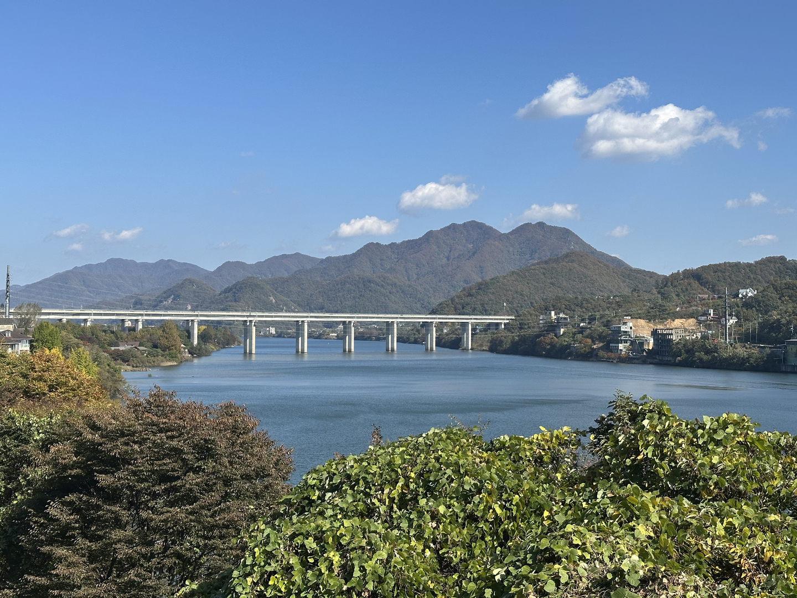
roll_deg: -1.5
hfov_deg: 39.7
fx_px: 1105
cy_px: 299
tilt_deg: -0.8
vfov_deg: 30.3
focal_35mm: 48
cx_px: 398
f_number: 1.78
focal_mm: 6.86
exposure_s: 1/3876
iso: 64
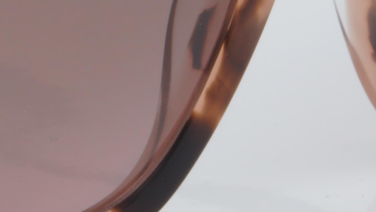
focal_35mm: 372
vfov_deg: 3.3
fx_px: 3712
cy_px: -25
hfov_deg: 5.8
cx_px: -57
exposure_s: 1/4
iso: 100
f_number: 32
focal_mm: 55
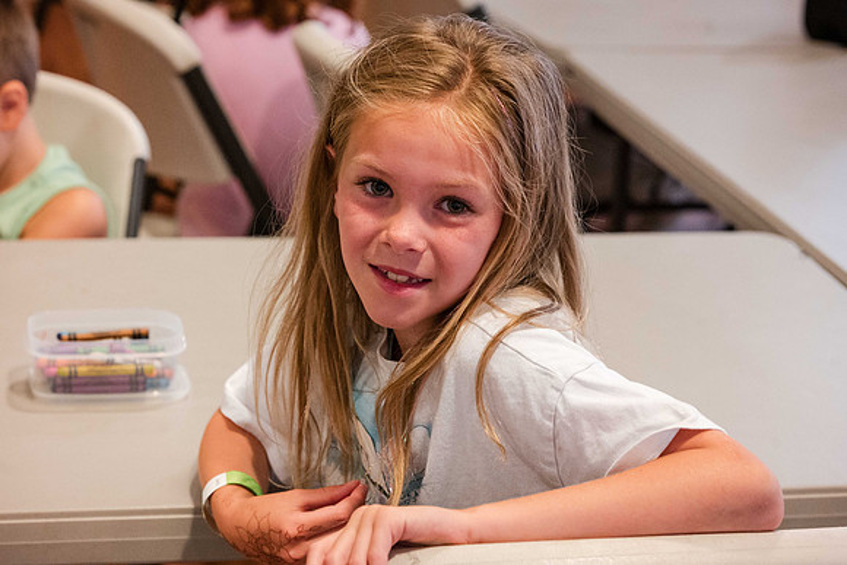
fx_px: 2070
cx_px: 419
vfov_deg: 15.5
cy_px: 280
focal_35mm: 88
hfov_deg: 23.1
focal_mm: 85
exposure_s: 1/160
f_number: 6.3
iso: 6400
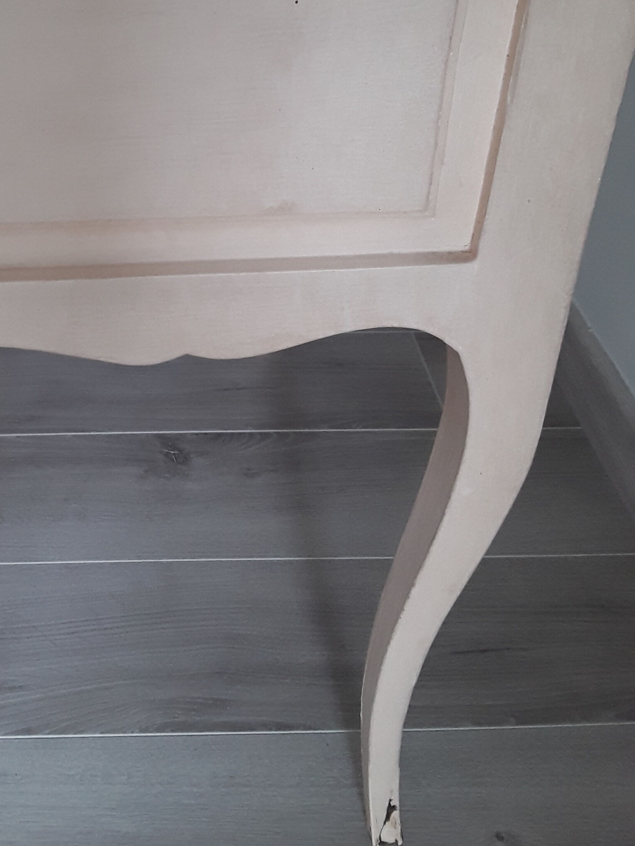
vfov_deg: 42.5
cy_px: 209
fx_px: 1052
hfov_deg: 32.7
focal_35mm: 43
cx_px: 131
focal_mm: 2.91
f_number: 1.9
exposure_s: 1/30
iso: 64
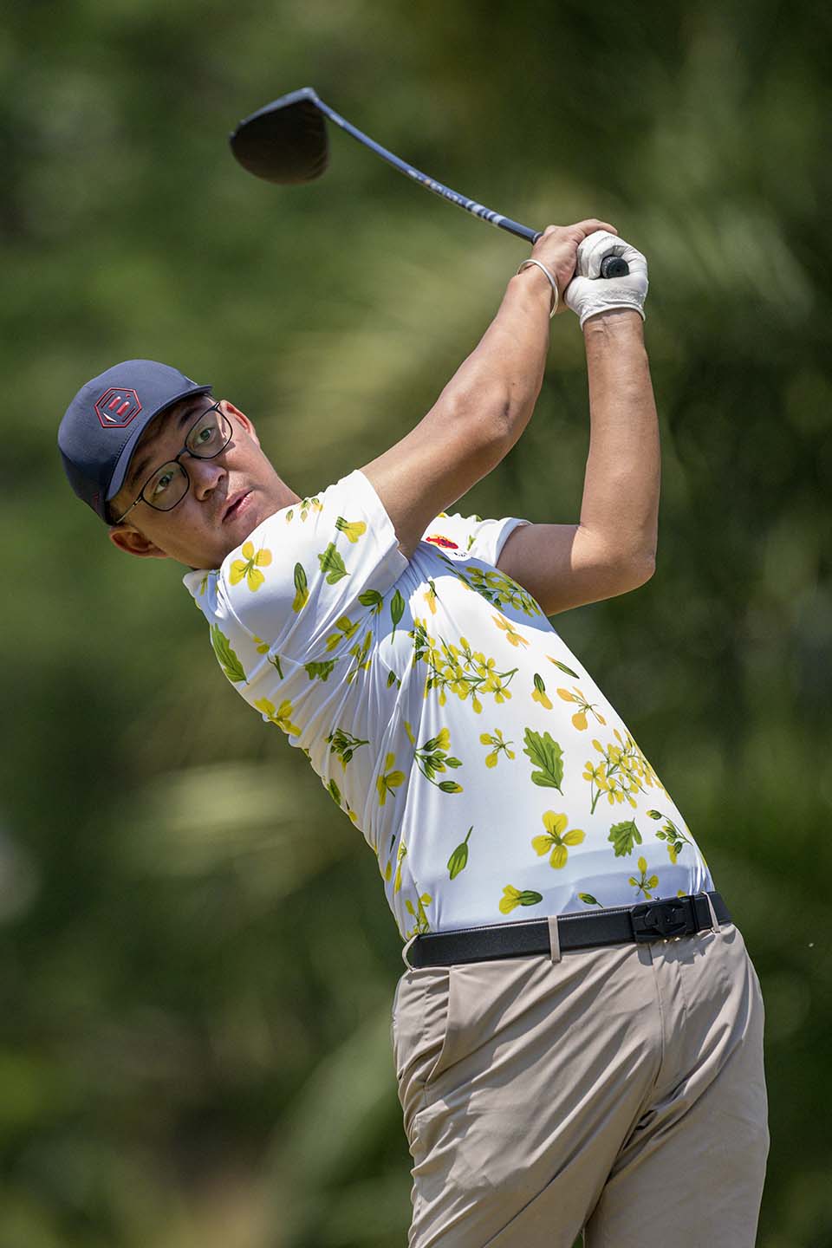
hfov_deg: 3.4
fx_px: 13866
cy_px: 624
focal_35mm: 400
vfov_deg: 5.2
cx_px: 416
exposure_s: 1/8000
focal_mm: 400
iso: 1600
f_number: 3.5
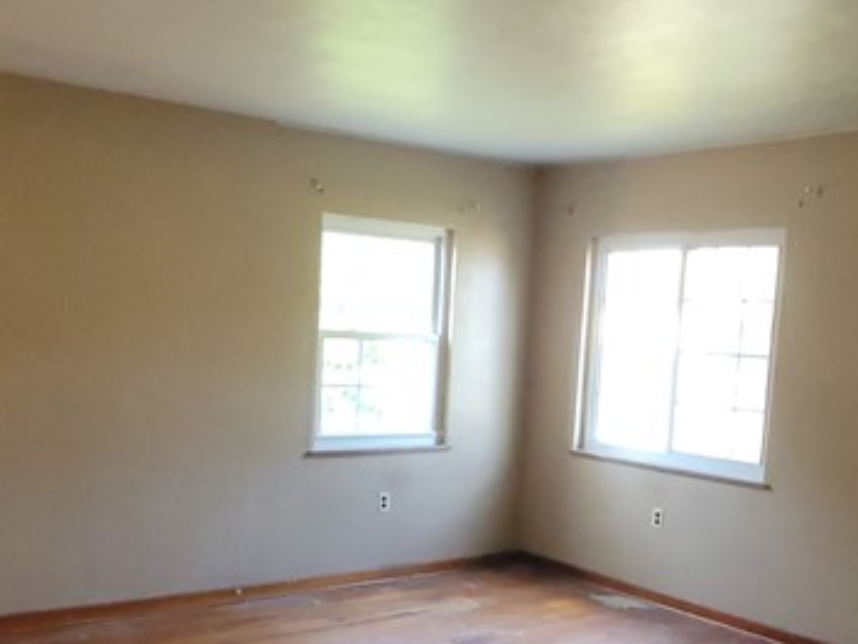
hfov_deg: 48.9
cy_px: 453
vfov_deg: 37.2
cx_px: 444
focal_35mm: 38
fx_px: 943
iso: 400
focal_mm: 2.2
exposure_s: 1/60
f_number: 2.2
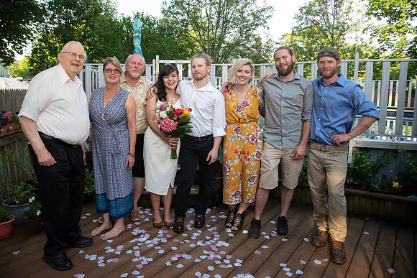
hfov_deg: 69.8
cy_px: 129
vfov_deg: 49.9
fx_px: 299
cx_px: 193
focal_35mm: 26
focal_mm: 24
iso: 100
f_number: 4
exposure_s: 1/200
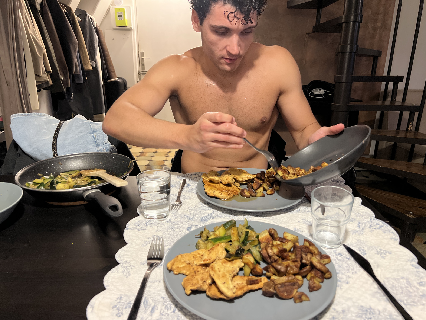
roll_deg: -1.3
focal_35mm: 26
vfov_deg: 53.1
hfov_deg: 67.3
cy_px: 160
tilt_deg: -18.0
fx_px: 320
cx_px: 213
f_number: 1.5
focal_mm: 5.7
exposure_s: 1/50
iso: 320
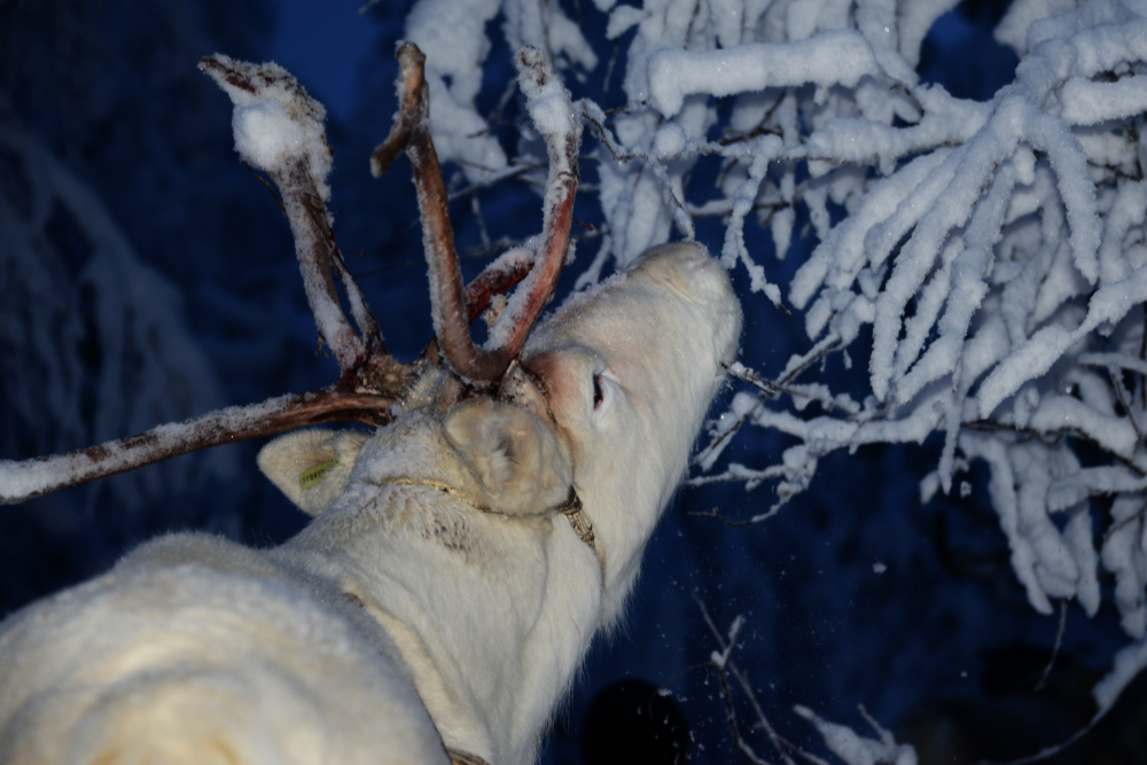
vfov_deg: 11.2
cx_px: 574
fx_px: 3887
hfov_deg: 16.8
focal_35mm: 122
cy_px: 382
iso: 500
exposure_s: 1/250
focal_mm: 122
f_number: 5.6
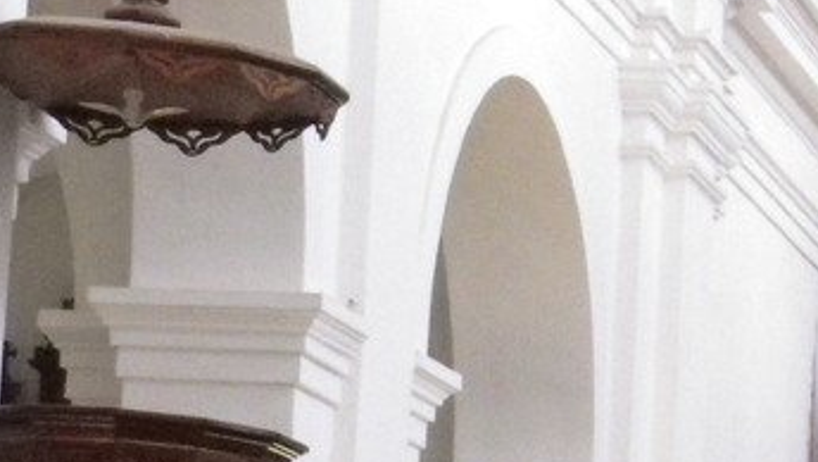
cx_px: 1313
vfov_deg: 5.4
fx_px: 4862
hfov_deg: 9.3
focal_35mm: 224
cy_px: 462
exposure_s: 1/60
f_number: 4.5
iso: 800
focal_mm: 10.4
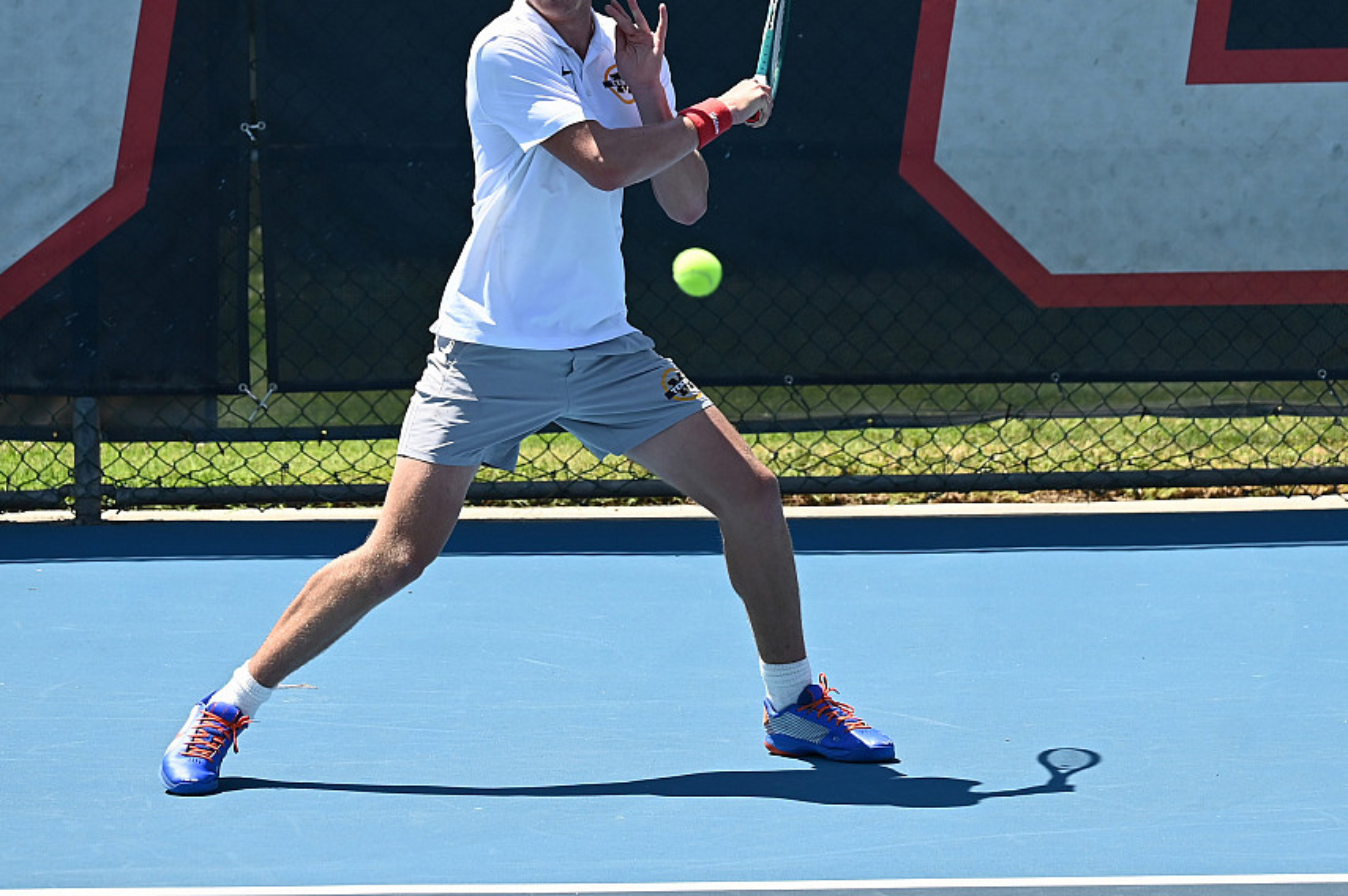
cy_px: 448
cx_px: 674
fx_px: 8231
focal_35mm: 220
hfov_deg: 9.4
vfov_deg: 6.2
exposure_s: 1/1000
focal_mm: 220
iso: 220
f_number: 5
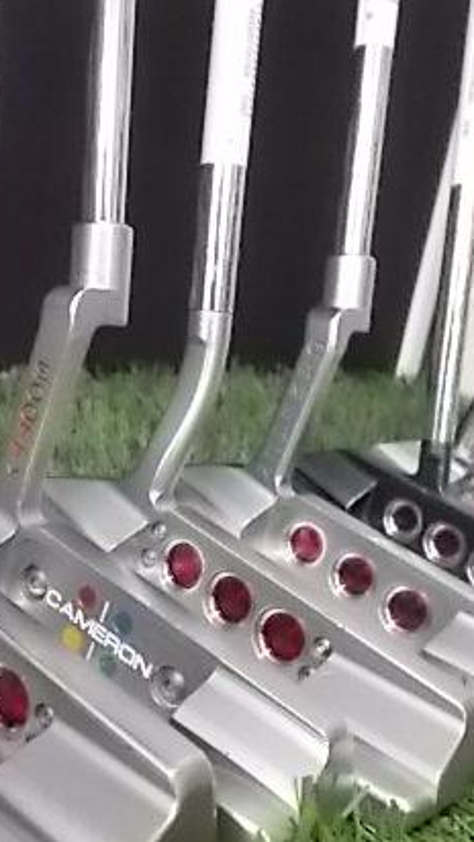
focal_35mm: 44
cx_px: 86
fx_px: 982
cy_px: 468
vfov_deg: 46.3
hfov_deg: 26.6
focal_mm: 4.6
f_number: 3.2
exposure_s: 1/60
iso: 800
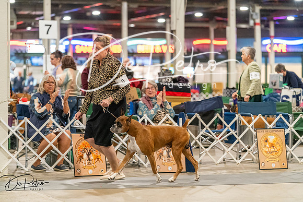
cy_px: 101
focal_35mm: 130
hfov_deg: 15.8
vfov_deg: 10.6
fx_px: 1094
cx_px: 152
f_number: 3.5
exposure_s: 1/250
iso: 6400
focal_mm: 130
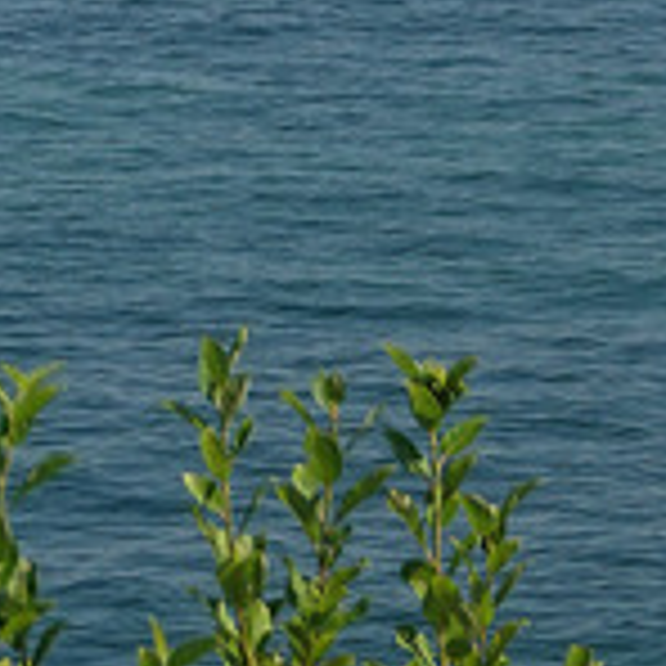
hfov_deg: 2.3
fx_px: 16282
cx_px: -1156
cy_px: -808
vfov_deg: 2.3
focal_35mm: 748
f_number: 4
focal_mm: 46.41
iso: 100
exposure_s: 1/500
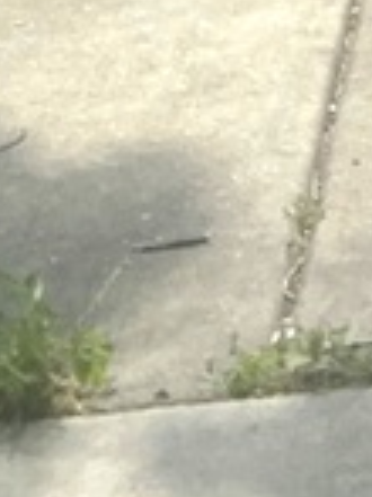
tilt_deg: +1.8
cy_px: -1082
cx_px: 785
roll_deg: +0.8
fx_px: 2640
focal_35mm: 184
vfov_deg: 8.6
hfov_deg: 7.7
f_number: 1.6
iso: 32
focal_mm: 5.1
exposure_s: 1/4902
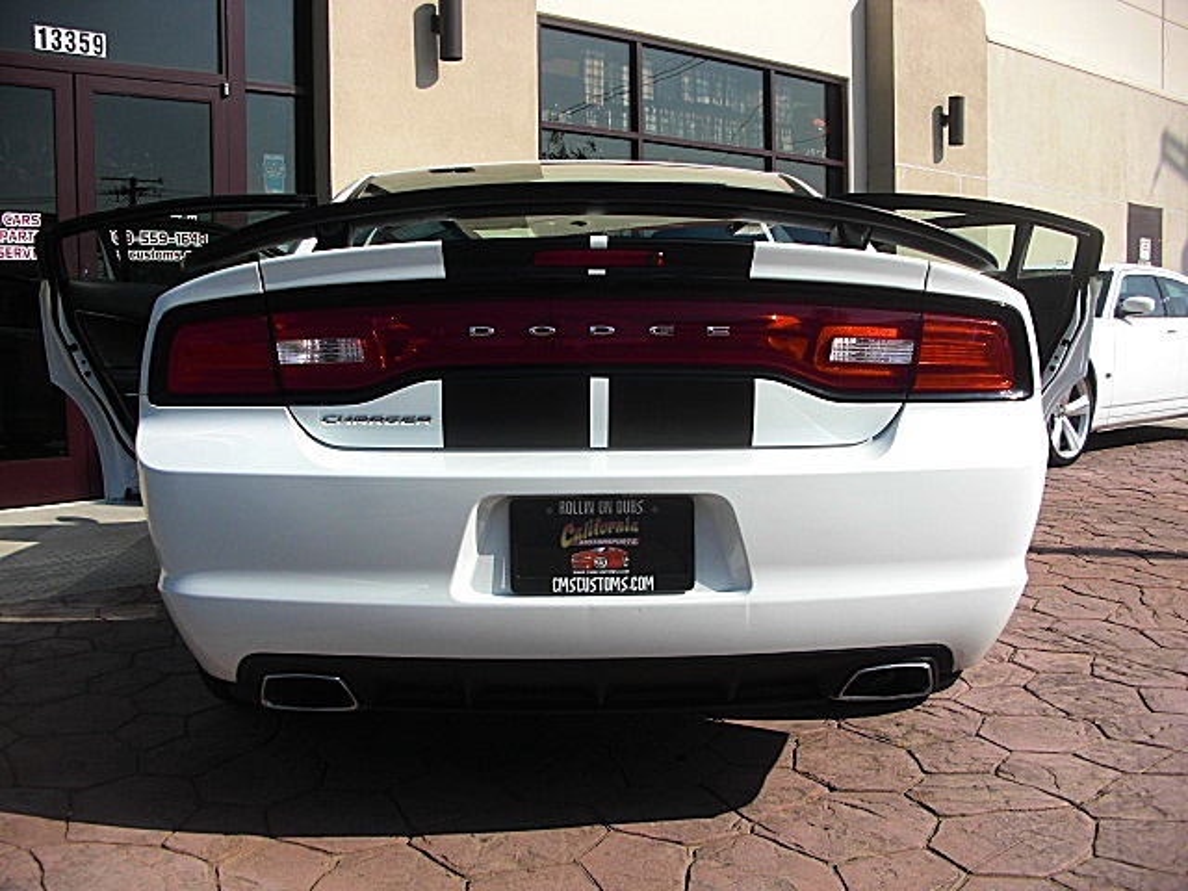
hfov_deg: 51.4
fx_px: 1235
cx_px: 594
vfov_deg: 39.7
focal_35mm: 36
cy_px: 446
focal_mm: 6.3
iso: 50
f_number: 7.9
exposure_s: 1/160
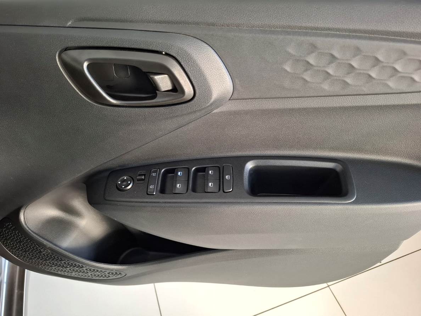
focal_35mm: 23
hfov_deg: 73.9
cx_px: 210
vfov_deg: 58.9
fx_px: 280
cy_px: 158
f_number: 1.8
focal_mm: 5.54
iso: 400
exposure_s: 1/25
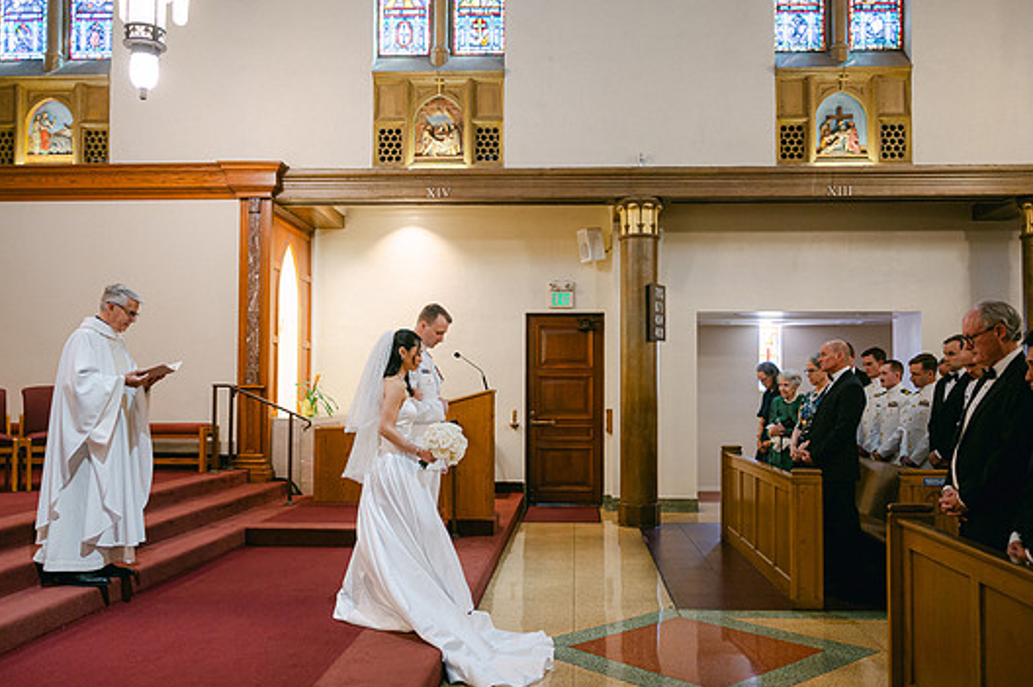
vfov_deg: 42.2
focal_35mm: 31
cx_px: 546
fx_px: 889
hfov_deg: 60.3
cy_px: 365
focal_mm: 28
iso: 640
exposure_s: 1/100
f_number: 2.8
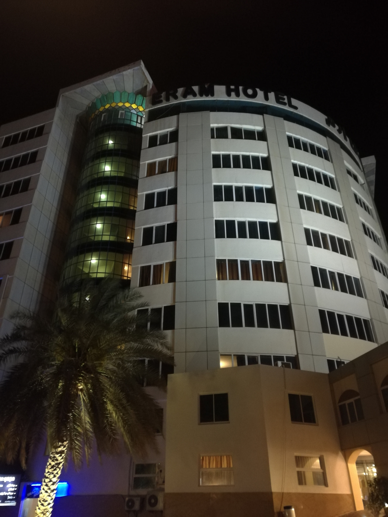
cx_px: 194
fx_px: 404
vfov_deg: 65.3
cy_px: 258
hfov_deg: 51.4
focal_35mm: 27
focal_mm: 4.04
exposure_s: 1/14.3
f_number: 2
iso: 1000
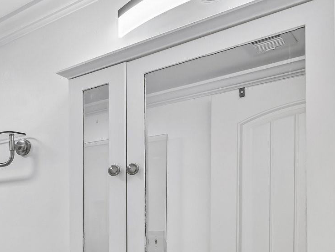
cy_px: 229
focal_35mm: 40
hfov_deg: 36.0
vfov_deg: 33.9
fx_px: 387
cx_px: -70
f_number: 9
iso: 220
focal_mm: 15
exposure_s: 1/15
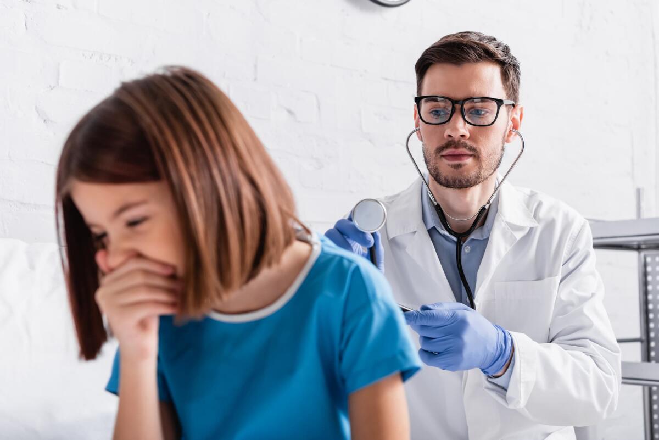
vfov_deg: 29.3
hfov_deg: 42.7
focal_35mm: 46
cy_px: 220
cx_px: 330
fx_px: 842
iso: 100
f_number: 4
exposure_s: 1/200
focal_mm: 46
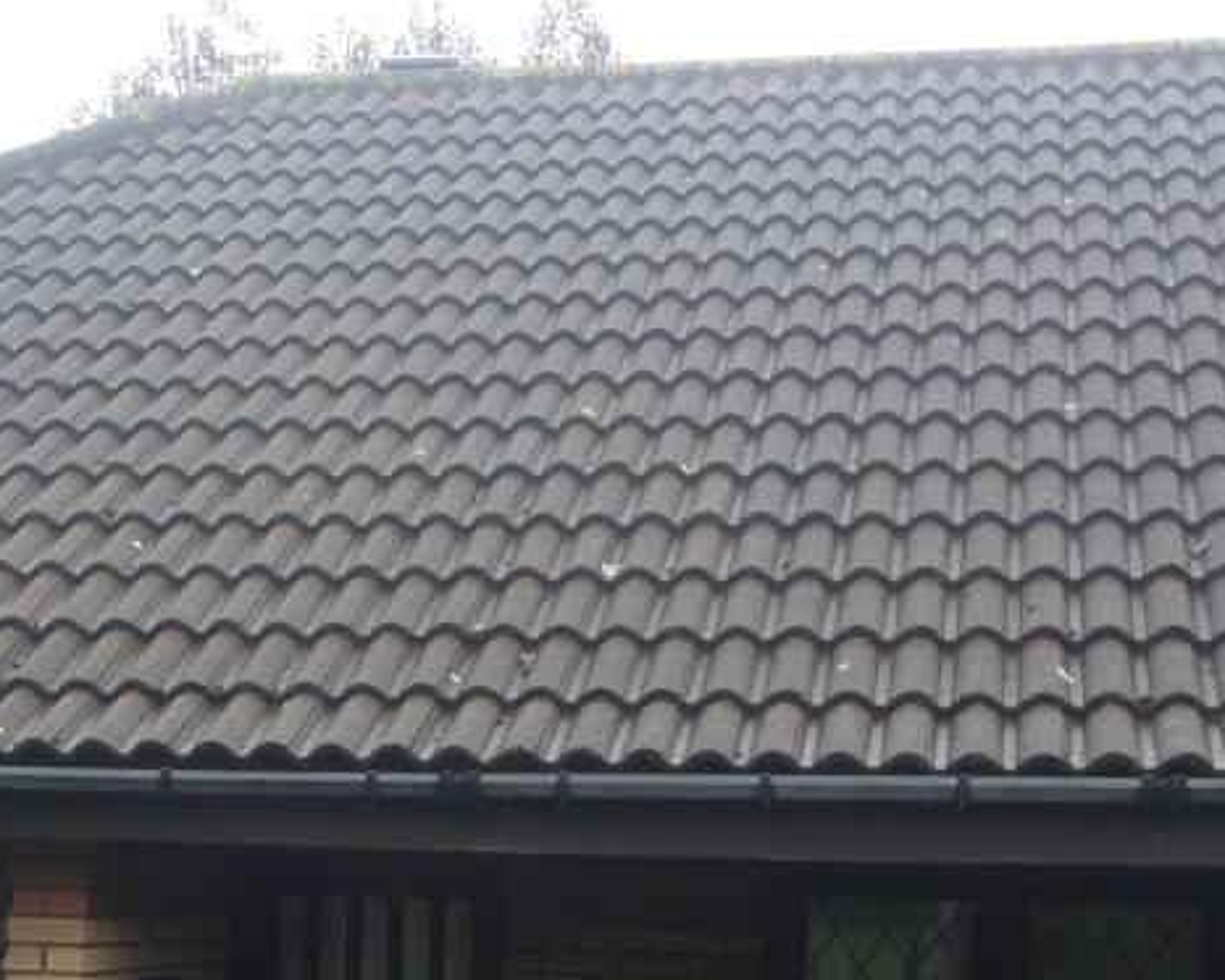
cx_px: 434
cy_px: 959
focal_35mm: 75
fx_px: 2720
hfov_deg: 25.3
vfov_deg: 19.9
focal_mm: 4.28
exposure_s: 1/161
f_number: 2.4
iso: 50
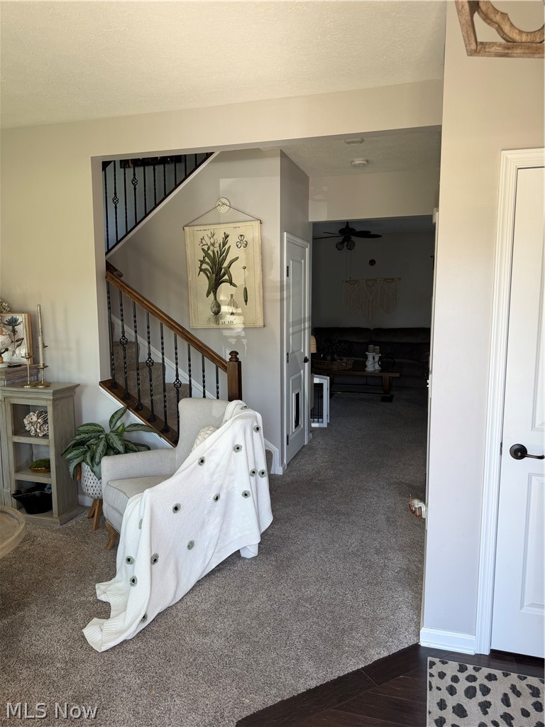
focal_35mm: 24
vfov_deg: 71.6
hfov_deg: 56.8
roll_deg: -0.1
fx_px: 504
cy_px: 364
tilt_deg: -7.9
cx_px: 272
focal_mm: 6.76
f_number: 1.78
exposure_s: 1/121
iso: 100
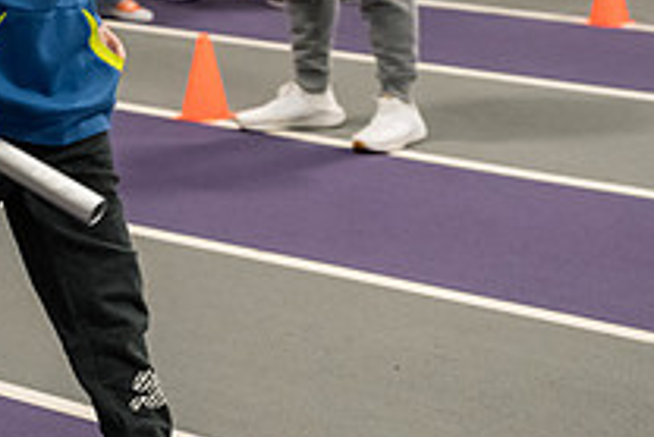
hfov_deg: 13.1
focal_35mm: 156
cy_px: 33
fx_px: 2836
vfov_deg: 8.8
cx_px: 189
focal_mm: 56
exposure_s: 1/400
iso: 4000
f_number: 3.2
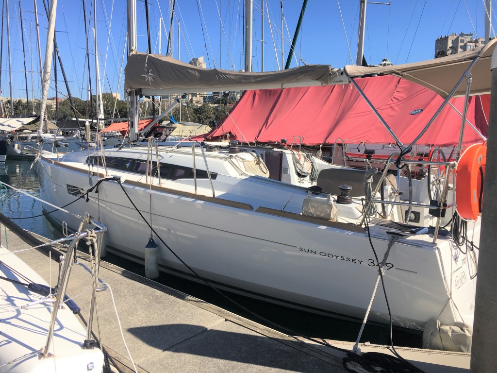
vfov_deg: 48.2
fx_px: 416
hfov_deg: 61.7
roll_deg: +0.4
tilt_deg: -7.1
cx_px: 248
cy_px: 186
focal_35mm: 29
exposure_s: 1/2331
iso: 25
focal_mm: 4.15
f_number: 2.2
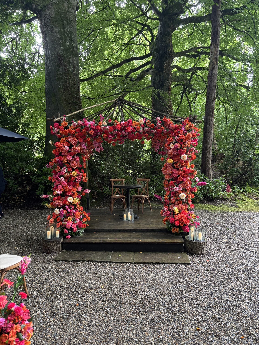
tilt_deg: -2.1
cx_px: 130
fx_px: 259
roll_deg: +0.3
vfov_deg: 67.3
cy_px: 172
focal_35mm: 26
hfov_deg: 53.1
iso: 200
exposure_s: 1/60
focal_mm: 5.96
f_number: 1.6
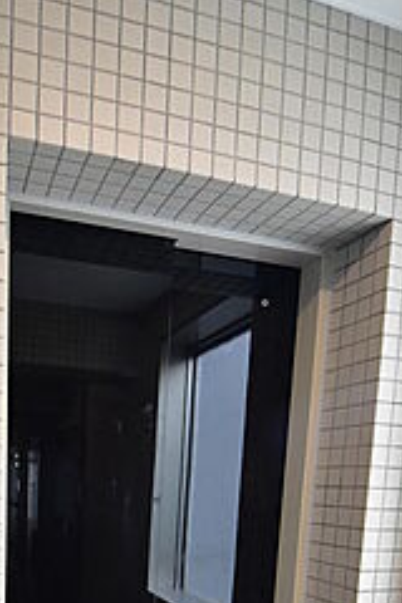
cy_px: 558
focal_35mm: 30
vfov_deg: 53.1
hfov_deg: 42.2
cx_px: 98
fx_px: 502
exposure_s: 1/30
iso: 1800
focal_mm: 10
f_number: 4
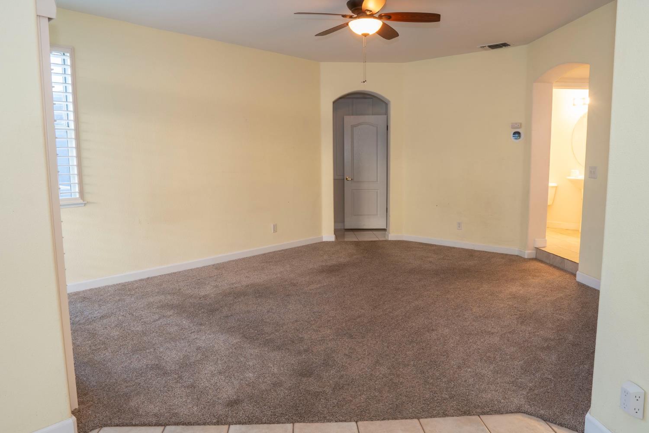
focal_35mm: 24
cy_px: 216
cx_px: 324
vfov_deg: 53.1
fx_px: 433
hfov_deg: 73.7
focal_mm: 16
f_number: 11
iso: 200
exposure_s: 1.3
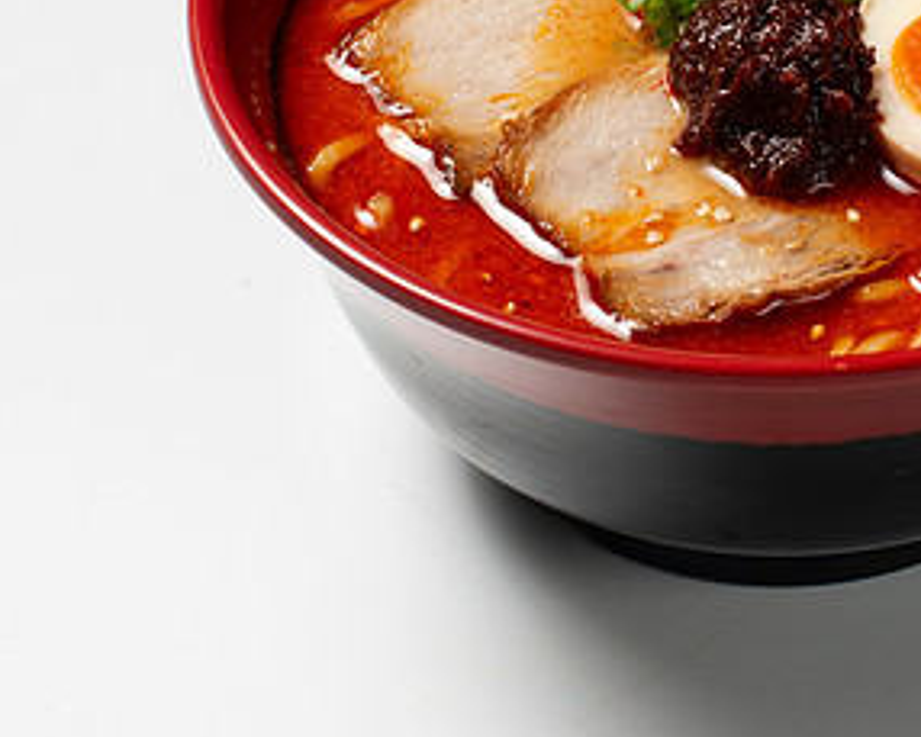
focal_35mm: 120
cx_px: 771
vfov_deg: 12.8
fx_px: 3272
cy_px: 165
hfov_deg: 15.9
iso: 200
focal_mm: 50
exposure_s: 1/200
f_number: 11
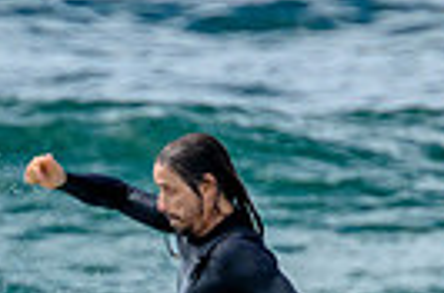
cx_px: -7
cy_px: 524
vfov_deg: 0.4
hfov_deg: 0.6
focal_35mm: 3499
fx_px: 43051
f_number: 11
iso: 1000
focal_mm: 800
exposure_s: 1/2000
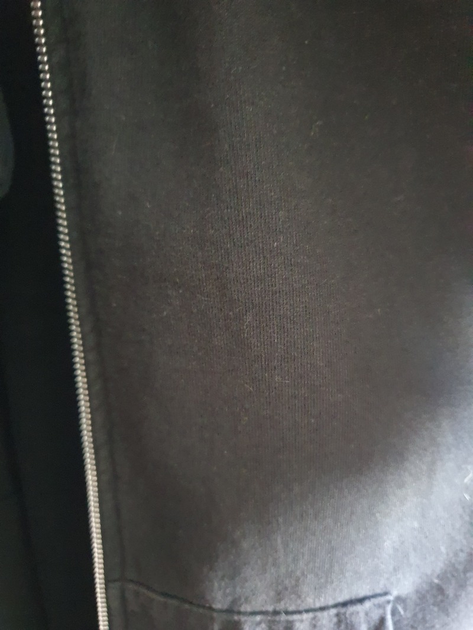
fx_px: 474
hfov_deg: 53.1
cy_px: 315
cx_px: 236
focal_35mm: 26
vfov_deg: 67.3
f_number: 1.5
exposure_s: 1/7
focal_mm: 4.32
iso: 1000
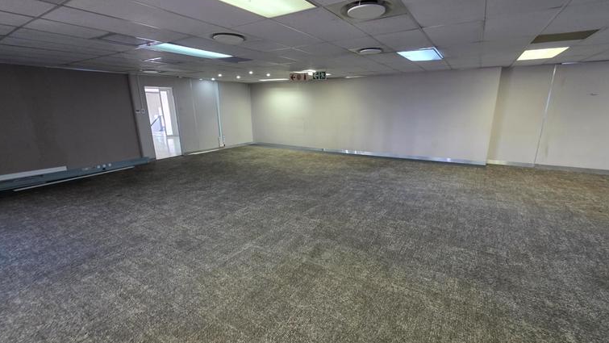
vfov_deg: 70.6
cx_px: 315
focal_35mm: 15
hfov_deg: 102.9
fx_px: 242
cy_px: 171
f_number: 1.9
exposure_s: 1/50
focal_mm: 2.2
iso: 400
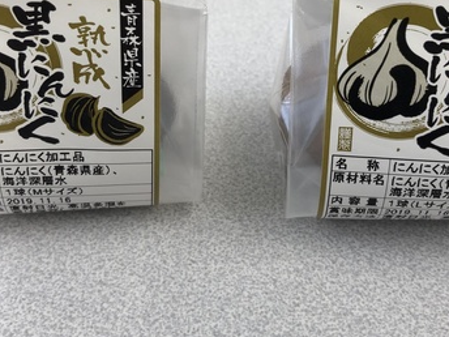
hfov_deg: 40.4
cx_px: 234
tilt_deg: -39.4
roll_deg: -1.2
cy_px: 95
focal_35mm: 47
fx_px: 610
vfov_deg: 30.5
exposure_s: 1/50
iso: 25
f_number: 1.8
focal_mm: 3.99
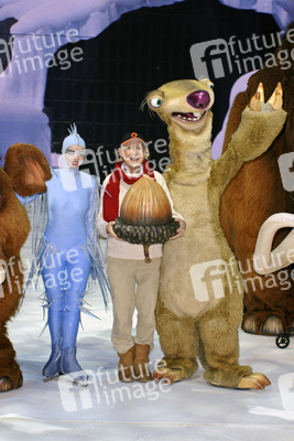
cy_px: 220
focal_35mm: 80
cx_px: 147
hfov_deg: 17.1
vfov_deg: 25.4
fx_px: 979
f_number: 5
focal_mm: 80
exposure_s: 1/250
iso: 800
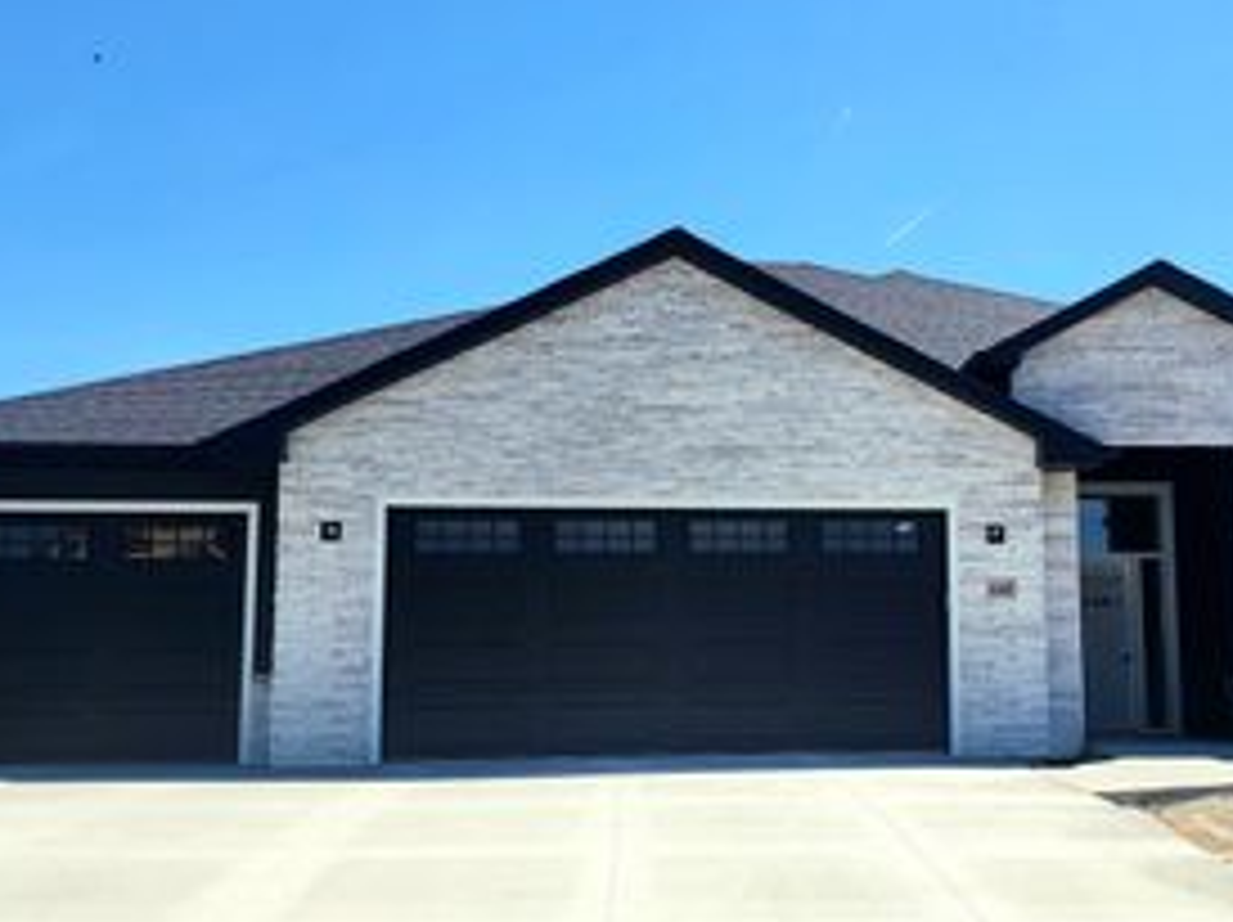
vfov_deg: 34.3
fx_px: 1495
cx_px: 788
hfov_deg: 44.4
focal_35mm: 42
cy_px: 519
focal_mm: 6.4
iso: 12
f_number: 1.8
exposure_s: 1/2000
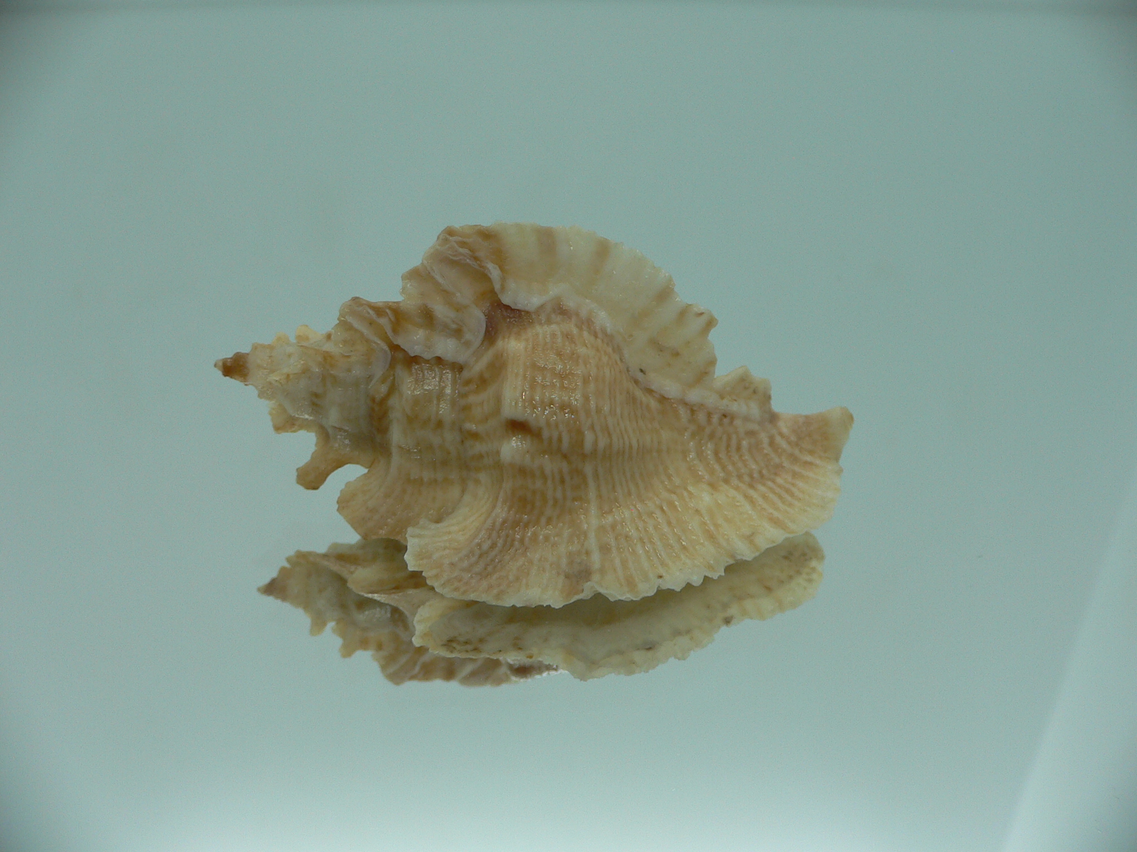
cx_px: 568
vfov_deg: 40.7
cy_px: 426
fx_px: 1150
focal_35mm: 35
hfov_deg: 52.6
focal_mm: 4.6
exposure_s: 1/60
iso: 80
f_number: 2.8
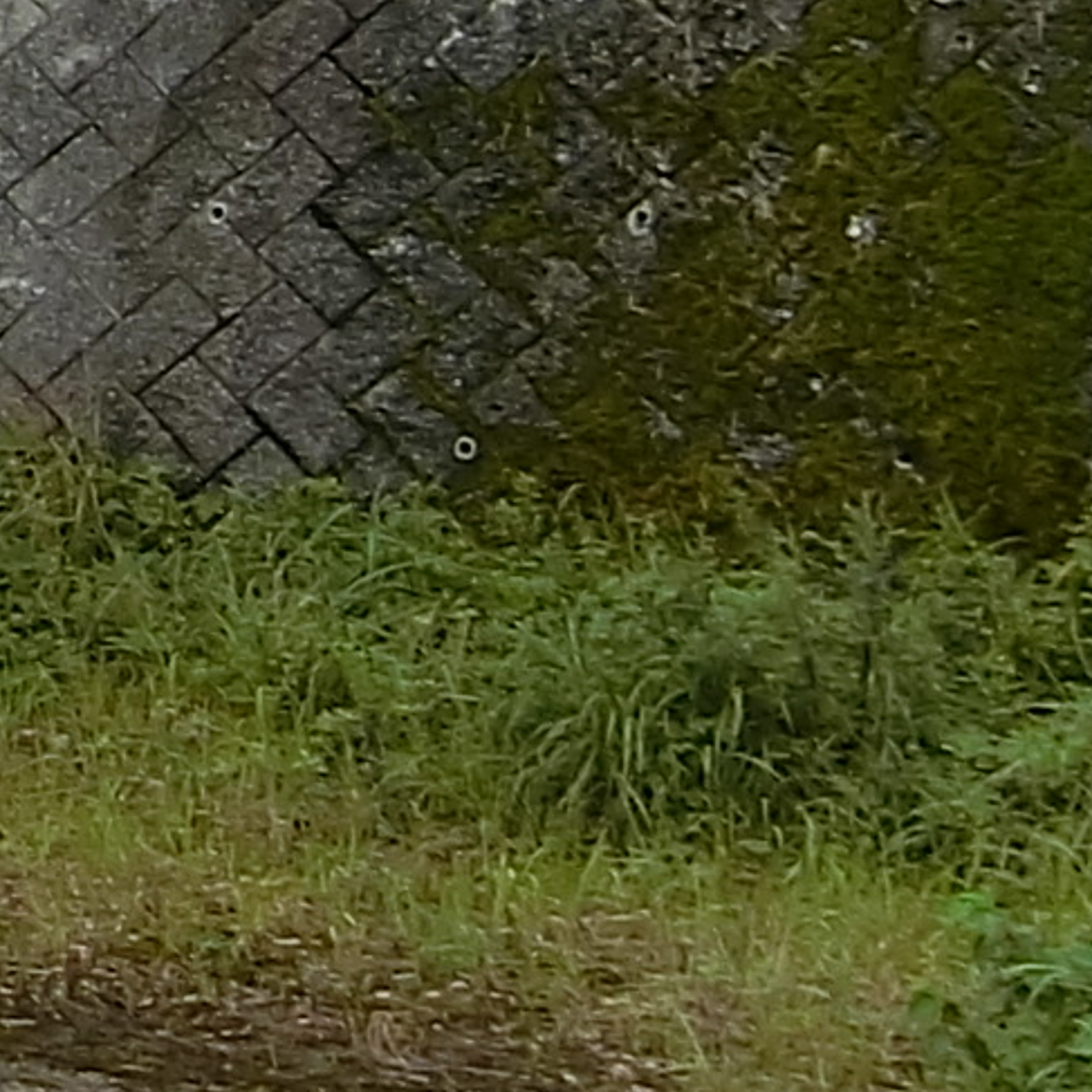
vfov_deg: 7.0
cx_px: -3341
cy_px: -570
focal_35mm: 247
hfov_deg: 5.9
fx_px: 8816
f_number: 3.4
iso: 80
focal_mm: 7.2
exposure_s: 1/125
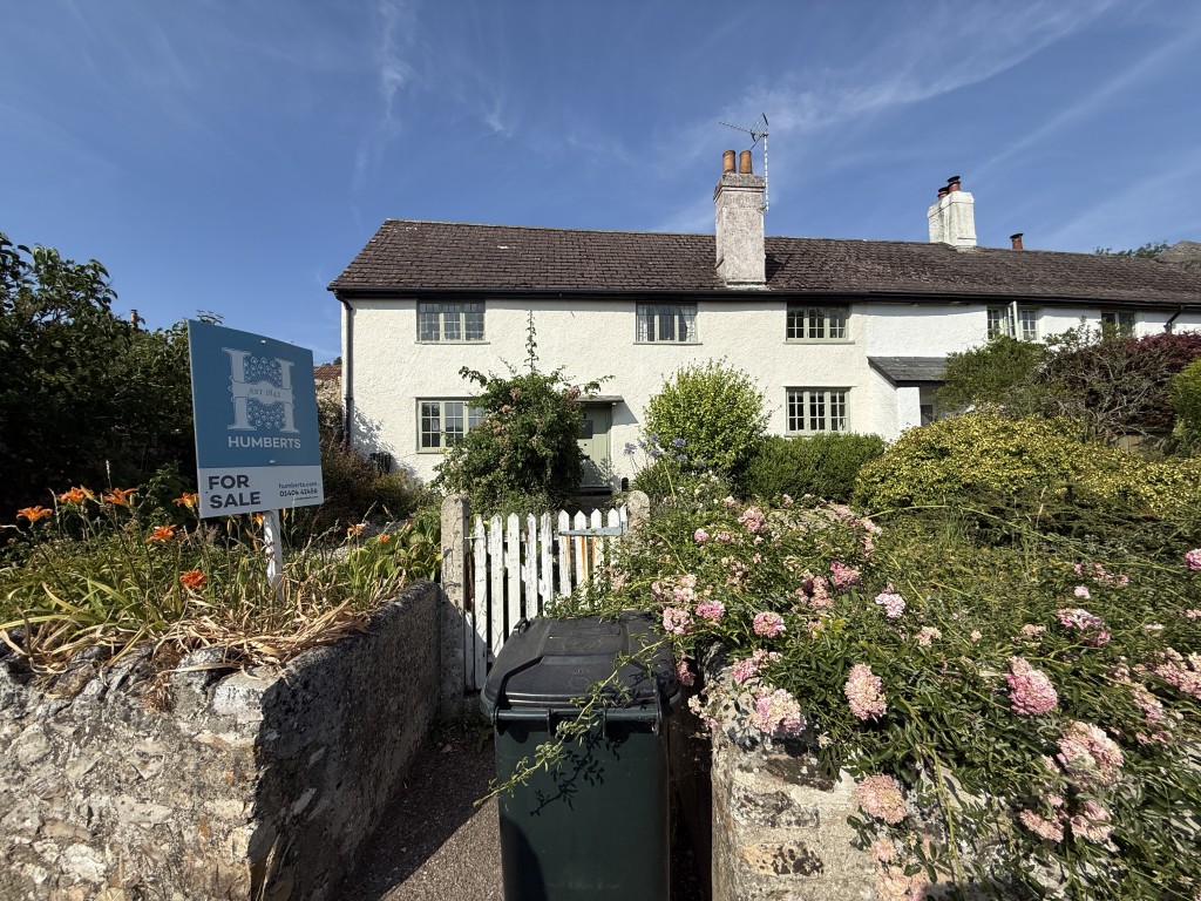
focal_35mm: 14
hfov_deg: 102.1
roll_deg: +0.6
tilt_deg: +3.6
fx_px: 486
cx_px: 600
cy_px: 450
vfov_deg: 85.7
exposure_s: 1/3125
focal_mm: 2.22
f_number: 2.2
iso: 50
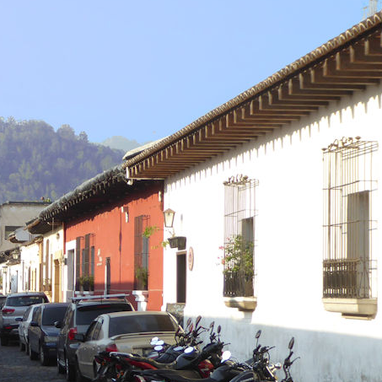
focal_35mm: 117
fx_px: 1461
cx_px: -92
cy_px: 266
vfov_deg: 14.9
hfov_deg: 14.4
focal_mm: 9
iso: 100
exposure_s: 1/320
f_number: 4.1
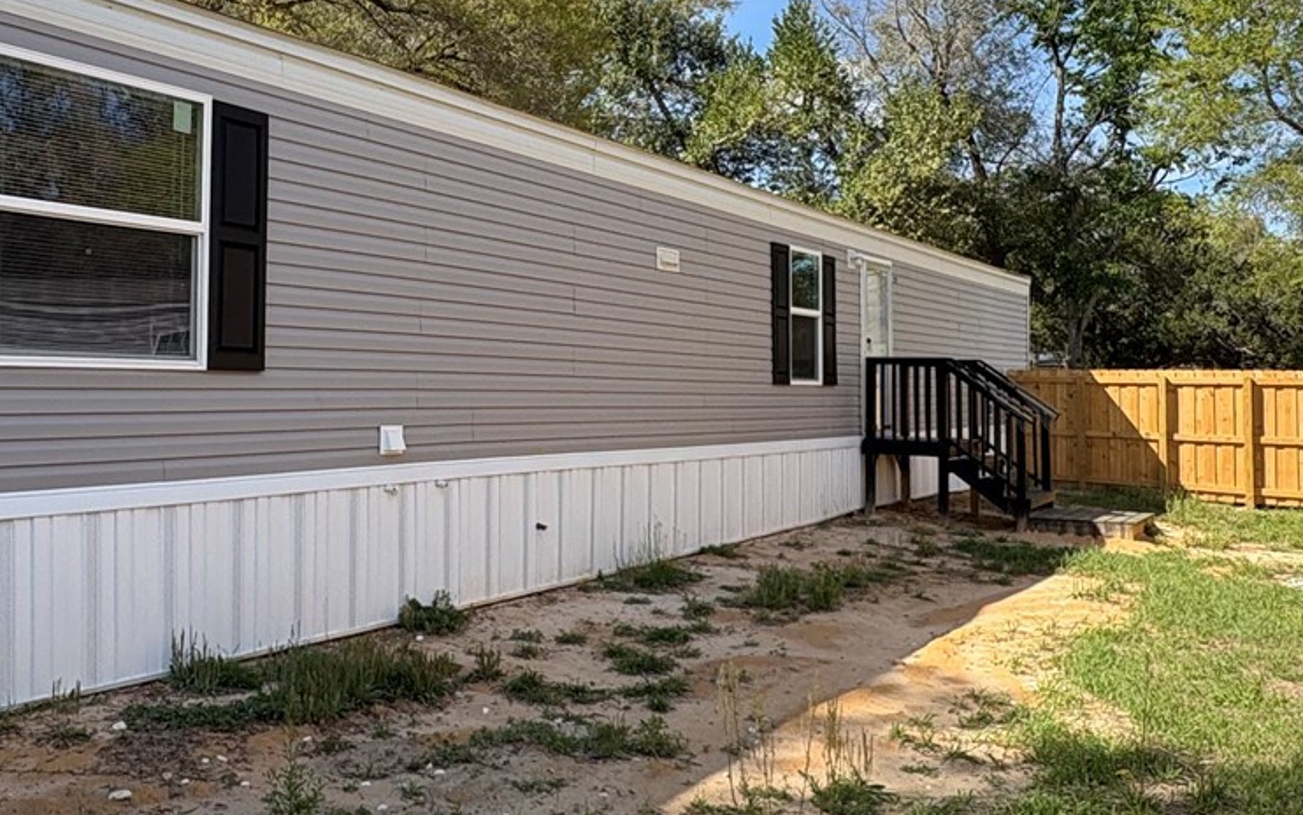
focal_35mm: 32
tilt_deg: +5.3
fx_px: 1137
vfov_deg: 39.4
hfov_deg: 59.2
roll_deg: +0.3
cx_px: 525
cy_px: 348
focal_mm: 2.22
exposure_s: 1/868
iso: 50
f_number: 2.2
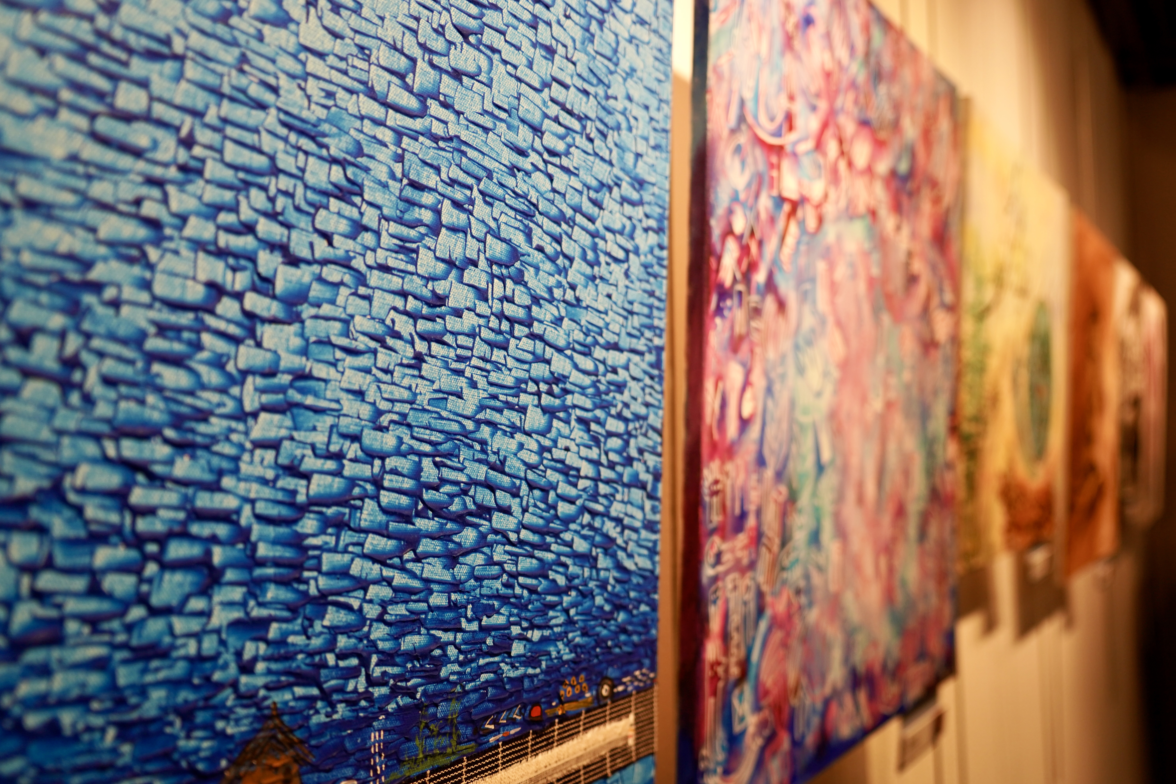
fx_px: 1111
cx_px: 588
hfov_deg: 55.8
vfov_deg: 38.9
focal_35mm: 34
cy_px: 392
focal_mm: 34
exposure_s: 1/160
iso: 500
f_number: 4
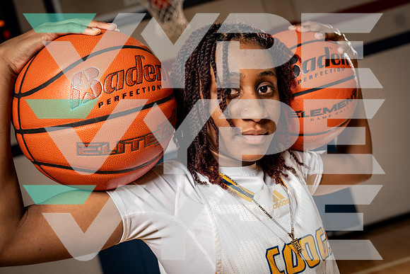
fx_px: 535
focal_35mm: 47
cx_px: 205
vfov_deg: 28.7
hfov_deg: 41.9
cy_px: 137
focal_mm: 47
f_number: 5.6
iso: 125
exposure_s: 1/250
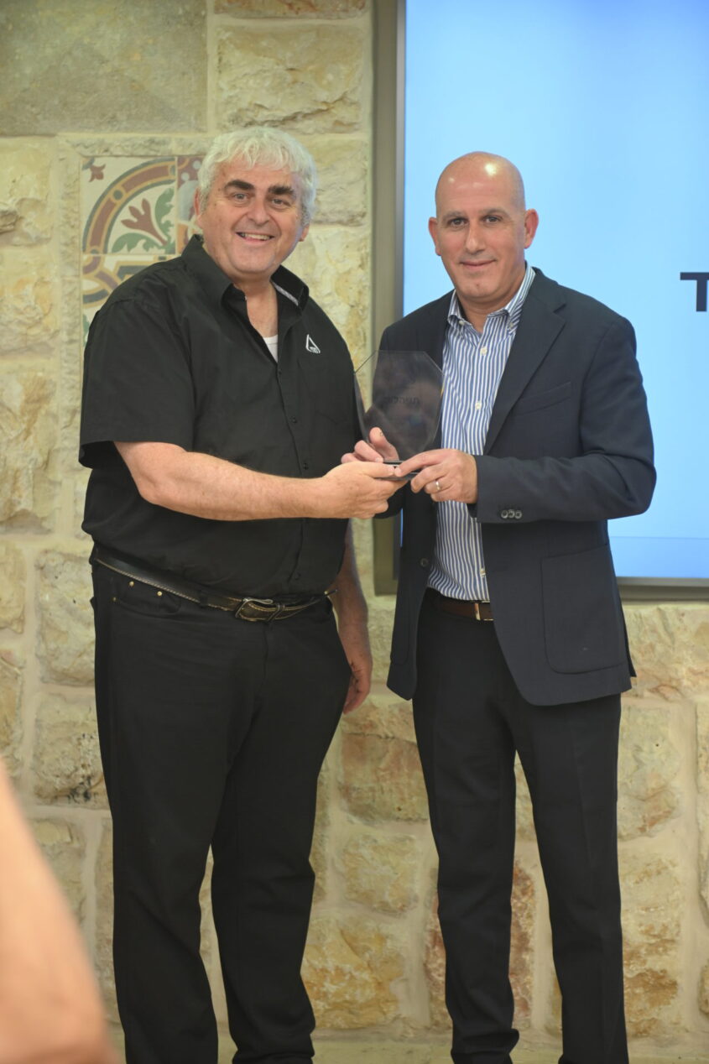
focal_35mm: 70
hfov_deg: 19.5
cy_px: 532
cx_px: 354
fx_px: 2068
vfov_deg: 28.8
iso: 1000
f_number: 2.8
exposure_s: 1/250
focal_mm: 70
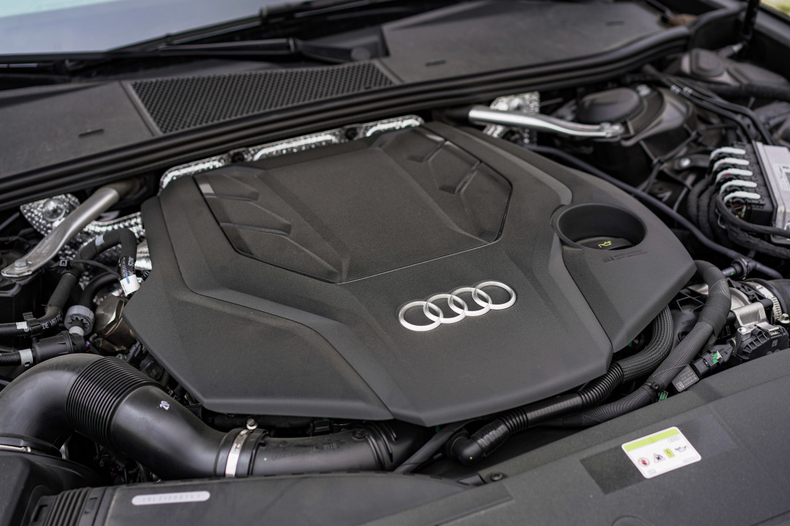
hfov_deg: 36.2
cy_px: 263
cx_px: 395
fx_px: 1207
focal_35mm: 55
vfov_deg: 24.6
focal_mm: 55
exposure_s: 1/500
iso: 100
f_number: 3.2
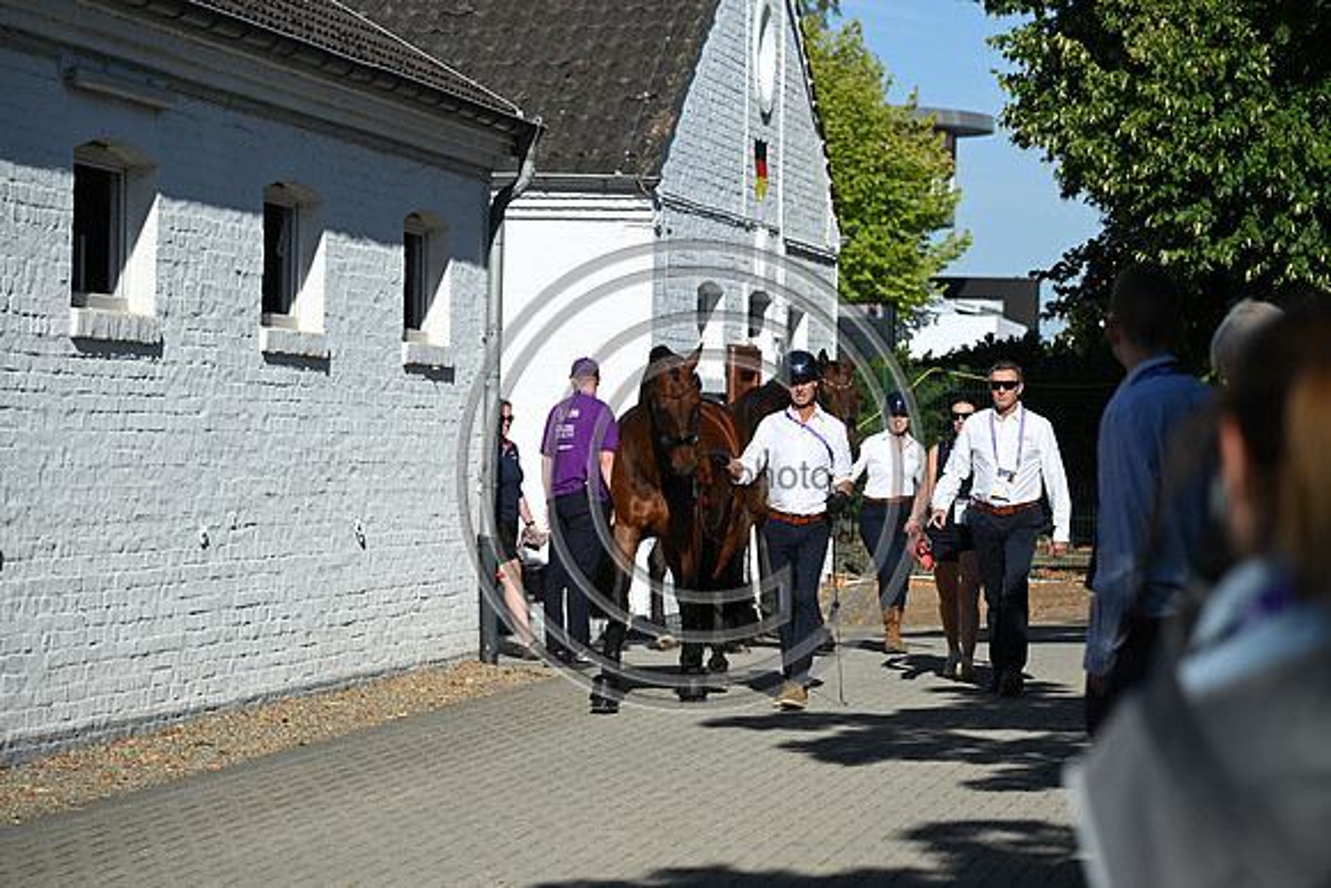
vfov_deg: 11.4
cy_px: 444
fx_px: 4437
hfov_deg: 17.1
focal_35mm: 120
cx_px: 666
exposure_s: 1/1600
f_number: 5.6
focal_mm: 120
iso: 200
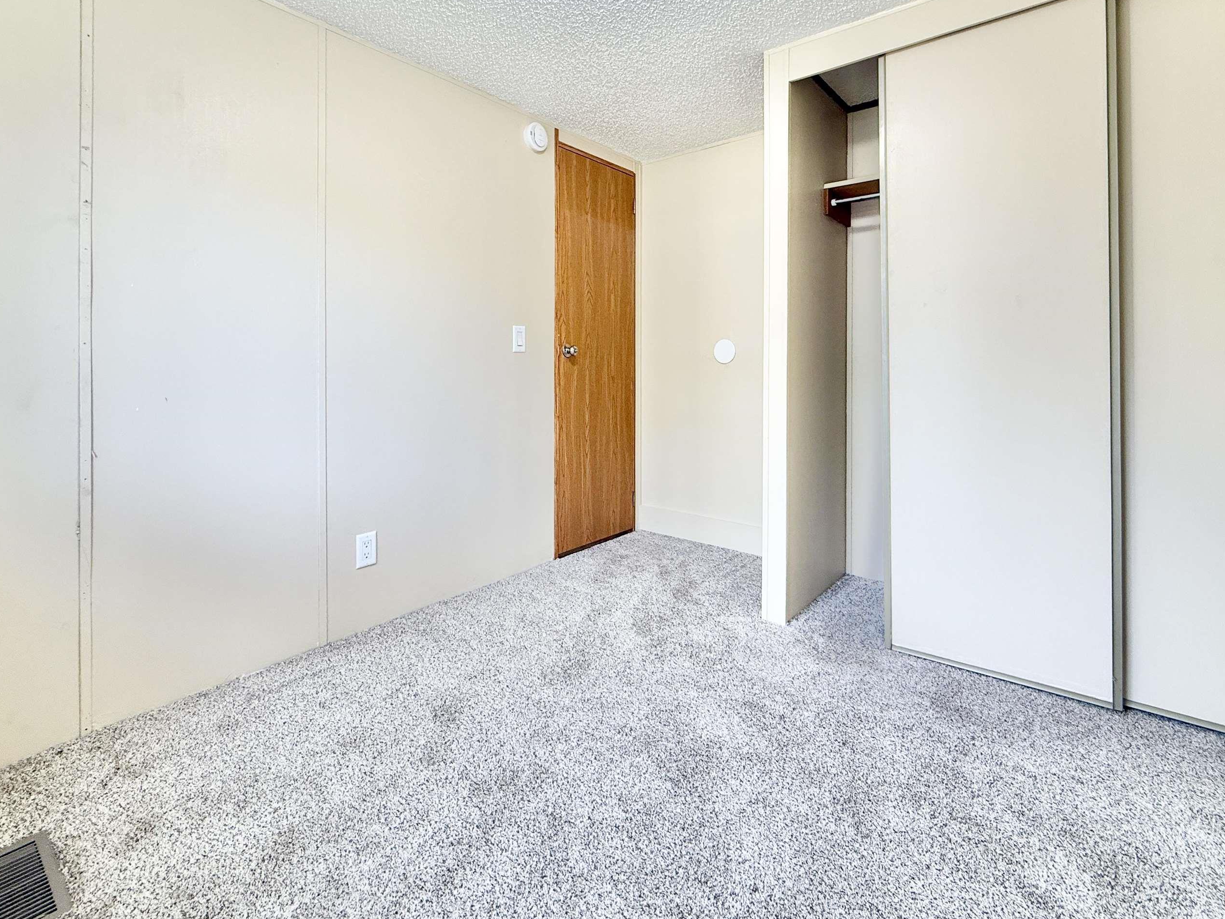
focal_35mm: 17
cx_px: 615
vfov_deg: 73.9
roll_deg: -0.2
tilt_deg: +0.1
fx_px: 602
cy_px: 366
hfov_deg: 91.0
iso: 125
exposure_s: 1/120
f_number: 2.2
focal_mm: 2.22
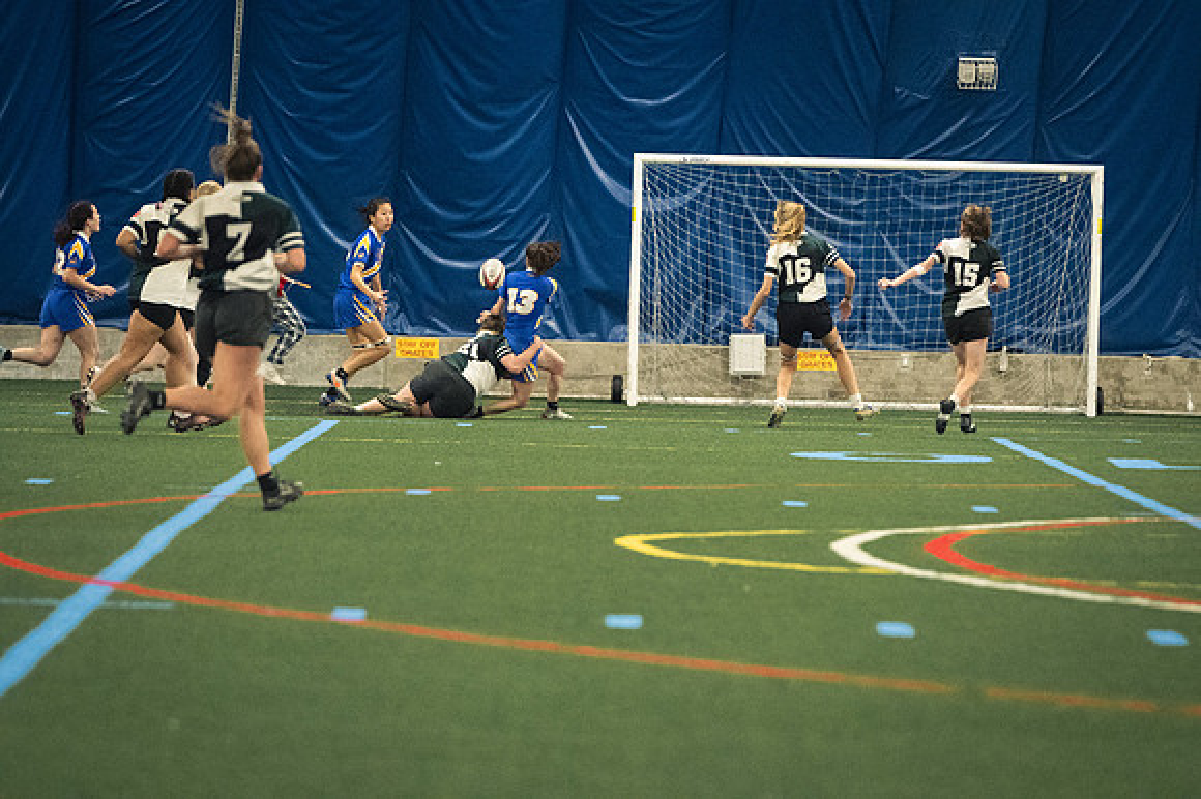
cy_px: 400
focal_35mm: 255
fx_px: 8502
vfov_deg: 5.4
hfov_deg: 8.1
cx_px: 600
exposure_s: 1/500
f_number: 2.8
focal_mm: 170
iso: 10000
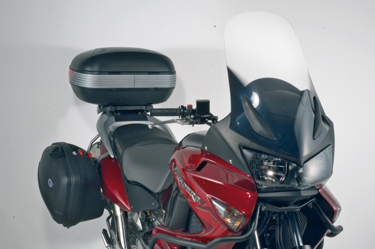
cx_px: 188
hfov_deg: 27.0
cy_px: 124
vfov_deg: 18.1
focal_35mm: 75
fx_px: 781
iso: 200
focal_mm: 50
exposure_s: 1.6
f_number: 29
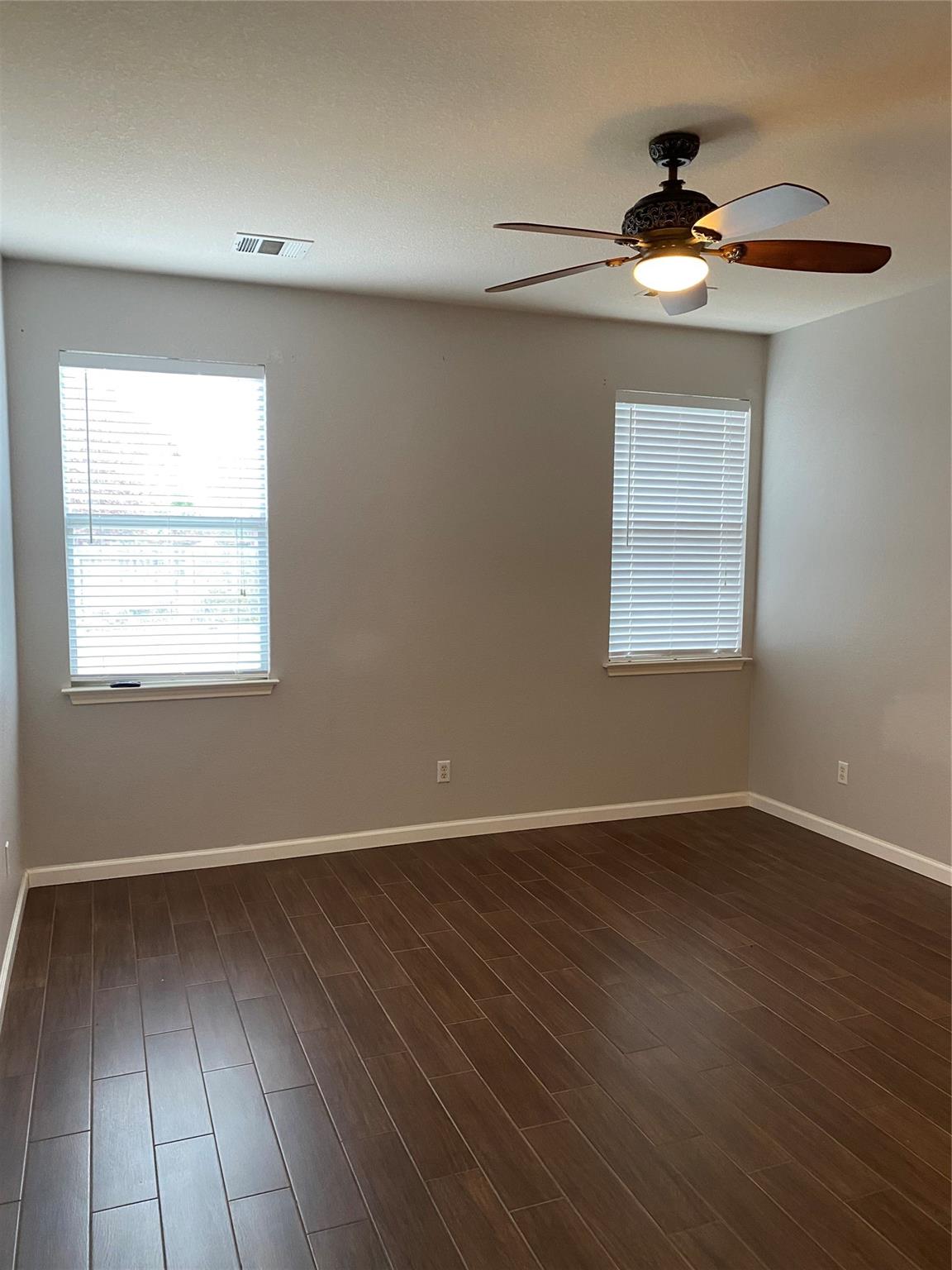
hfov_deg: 53.1
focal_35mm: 26
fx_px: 953
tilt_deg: -3.0
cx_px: 476
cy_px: 635
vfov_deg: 67.3
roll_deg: -1.4
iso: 200
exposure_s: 1/60
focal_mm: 4.25
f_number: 1.8
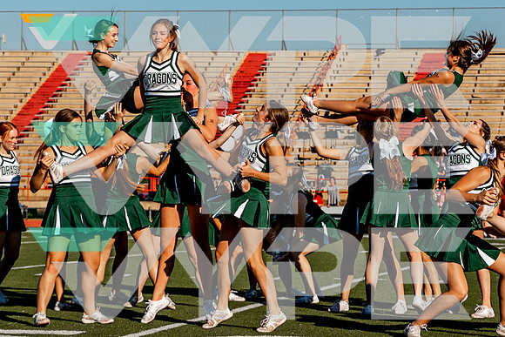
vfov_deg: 8.9
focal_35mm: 154
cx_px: 229
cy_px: 118
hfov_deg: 13.3
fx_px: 2158
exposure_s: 1/3000
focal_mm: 70
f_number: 5.6
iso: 400
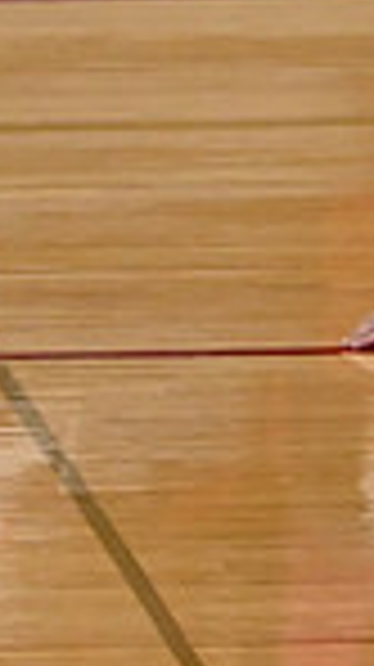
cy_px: -97
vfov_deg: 2.2
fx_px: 17370
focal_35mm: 983
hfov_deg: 1.2
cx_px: 1284
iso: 5000
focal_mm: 160
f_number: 4
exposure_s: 1/400
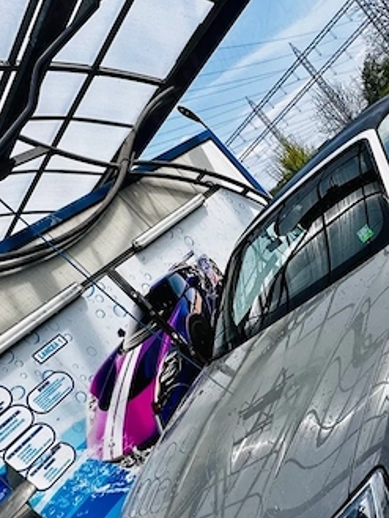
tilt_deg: -12.7
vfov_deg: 53.3
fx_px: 509
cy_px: 326
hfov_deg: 40.3
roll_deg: +41.9
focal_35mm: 34
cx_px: 306
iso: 40
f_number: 2.2
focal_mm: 2.22
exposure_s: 1/1595
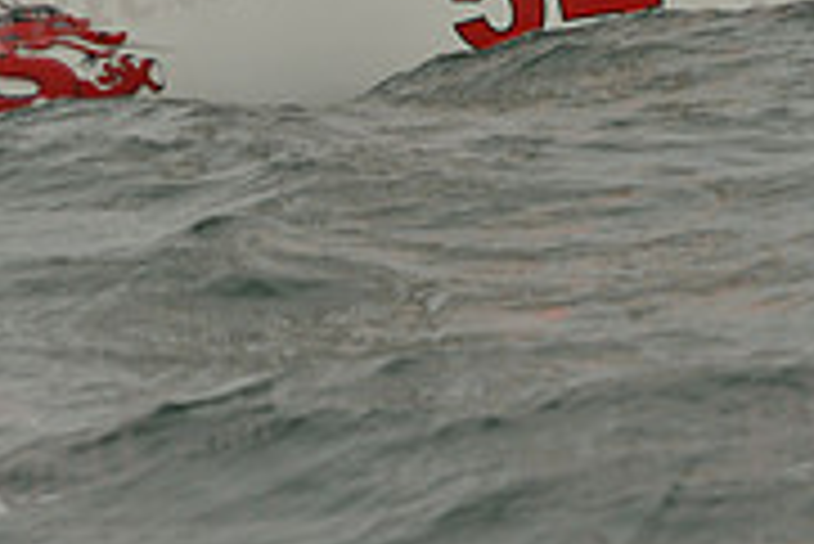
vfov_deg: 6.1
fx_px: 5069
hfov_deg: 9.2
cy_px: -263
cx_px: 508
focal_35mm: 224
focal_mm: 70
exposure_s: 1/1250
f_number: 4.5
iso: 400
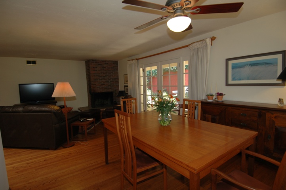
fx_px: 143
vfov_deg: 67.3
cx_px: 143
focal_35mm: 18
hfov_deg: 90.1
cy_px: 95
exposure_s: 1/60
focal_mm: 12
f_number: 4
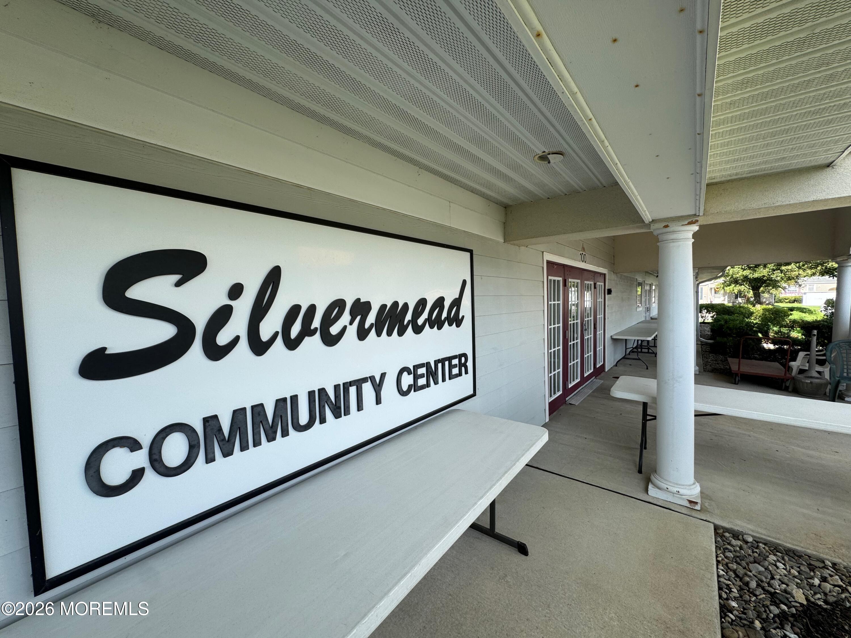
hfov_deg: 102.1
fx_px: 344
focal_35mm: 14
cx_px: 426
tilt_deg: -3.0
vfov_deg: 85.7
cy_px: 319
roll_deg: +0.7
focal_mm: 2.22
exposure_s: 1/459
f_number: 2.2
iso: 40
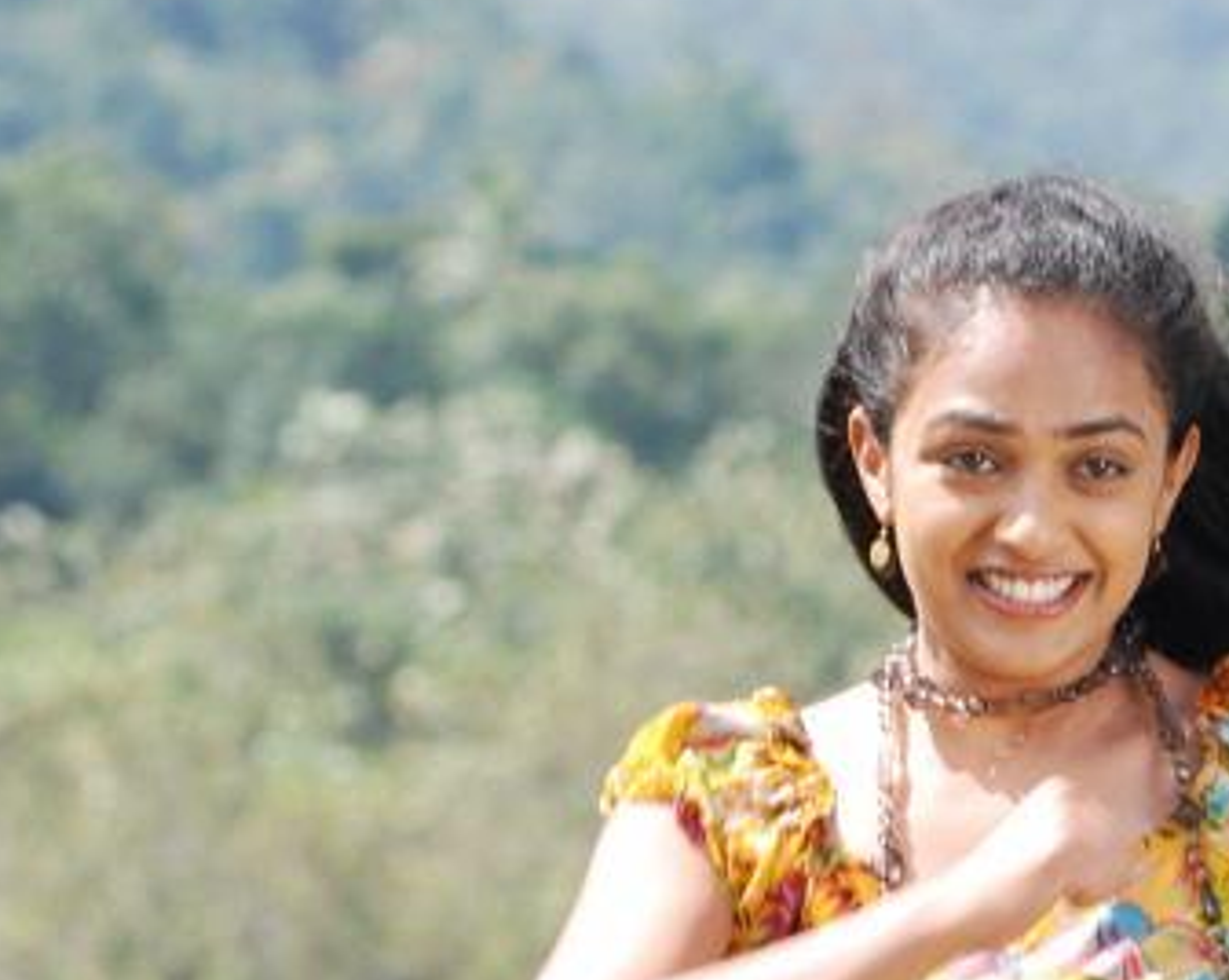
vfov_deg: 3.6
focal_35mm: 430
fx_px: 15623
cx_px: 989
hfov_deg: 4.5
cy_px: 1463
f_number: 7.1
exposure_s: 1/320
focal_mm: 100
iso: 250
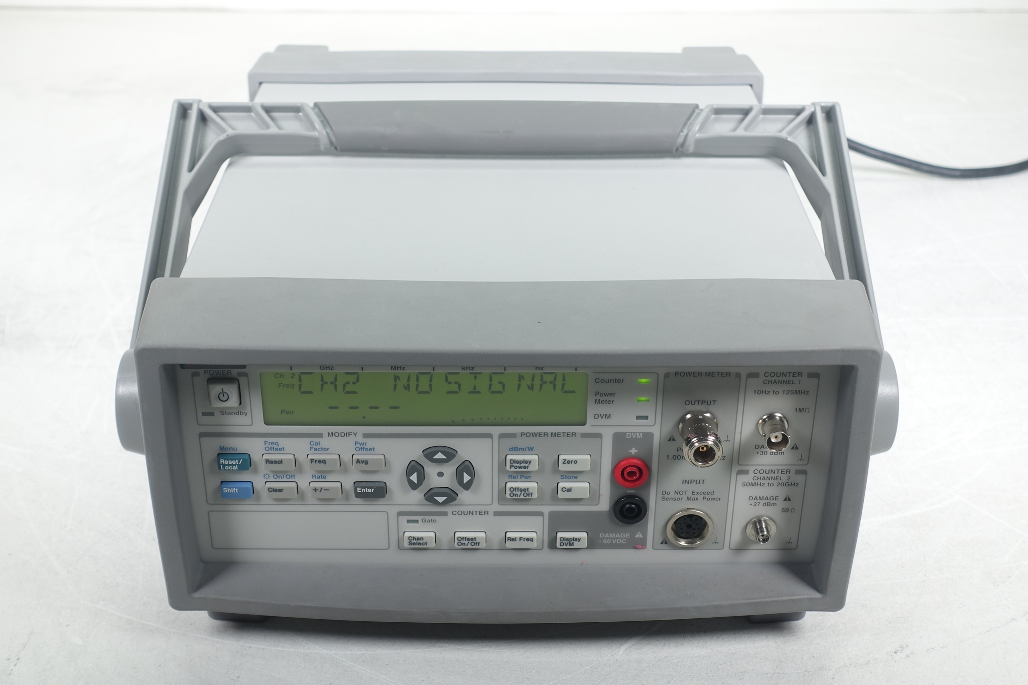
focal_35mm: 52
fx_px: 1485
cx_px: 514
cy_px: 342
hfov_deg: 38.2
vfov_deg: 26.0
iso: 125
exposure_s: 1/100
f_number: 4
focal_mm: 18.89
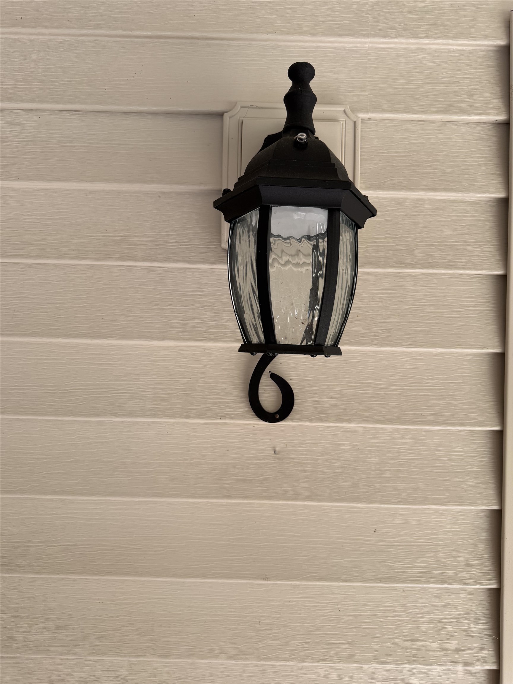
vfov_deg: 71.6
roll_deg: -1.6
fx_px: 474
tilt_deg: +1.9
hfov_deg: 56.8
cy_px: 342
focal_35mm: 24
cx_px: 256
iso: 64
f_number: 1.78
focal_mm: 6.76
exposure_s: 1/246
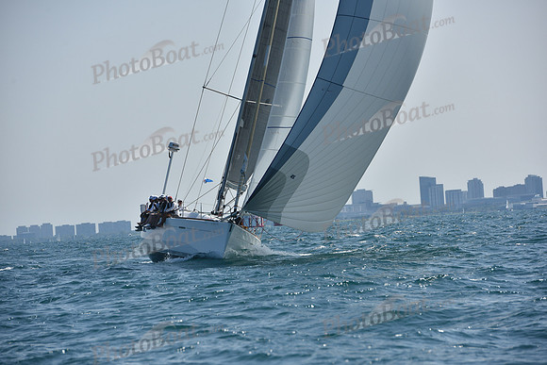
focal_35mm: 200
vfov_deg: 6.9
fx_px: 3039
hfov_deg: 10.3
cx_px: 274
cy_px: 182
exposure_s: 1/1600
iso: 250
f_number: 8
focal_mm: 200
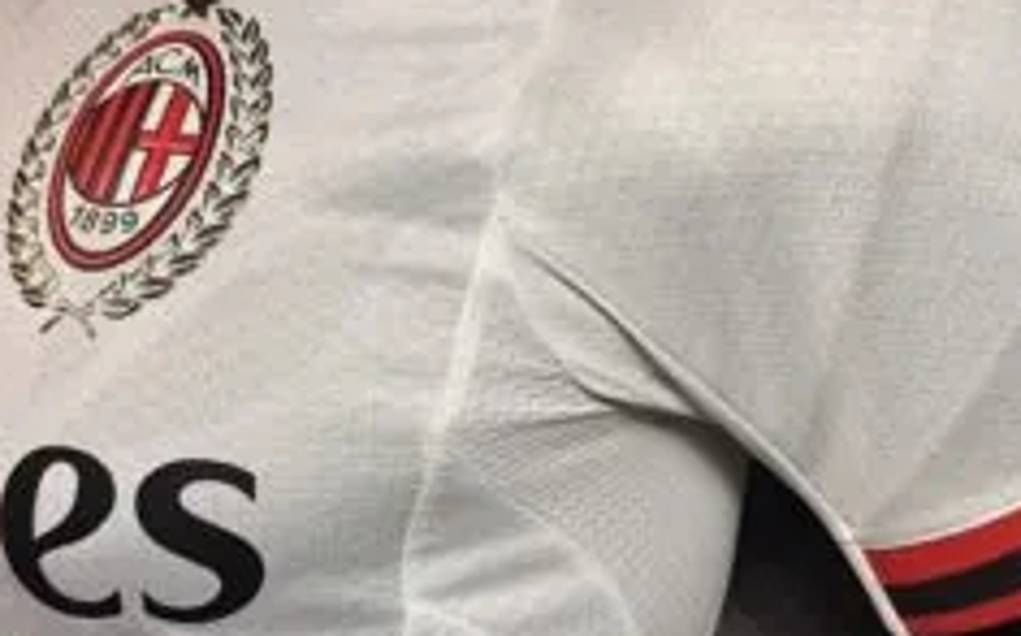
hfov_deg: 48.3
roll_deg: -0.8
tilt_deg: +0.5
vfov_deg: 31.2
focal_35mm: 41
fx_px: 1140
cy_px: 314
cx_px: 506
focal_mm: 6.76
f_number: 1.78
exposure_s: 1/121
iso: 64
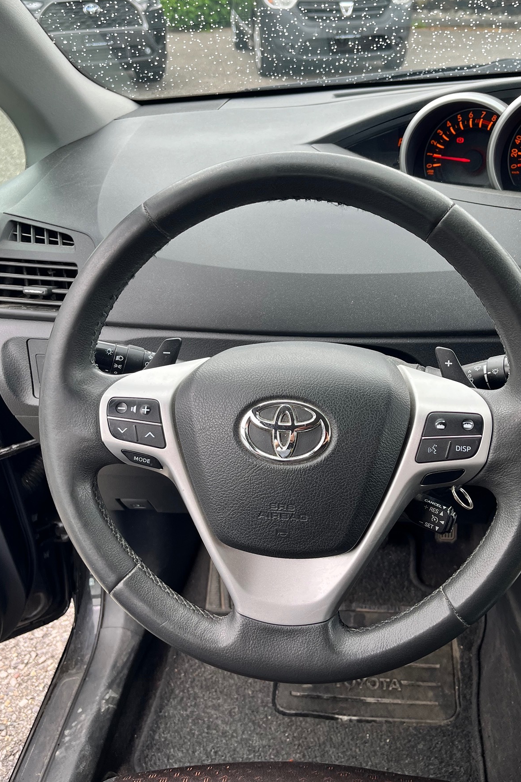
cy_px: 369
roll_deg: +1.9
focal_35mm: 31
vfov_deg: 60.3
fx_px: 673
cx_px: 310
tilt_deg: -32.0
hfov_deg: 42.1
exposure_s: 1/157
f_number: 1.6
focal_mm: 5.1
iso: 40
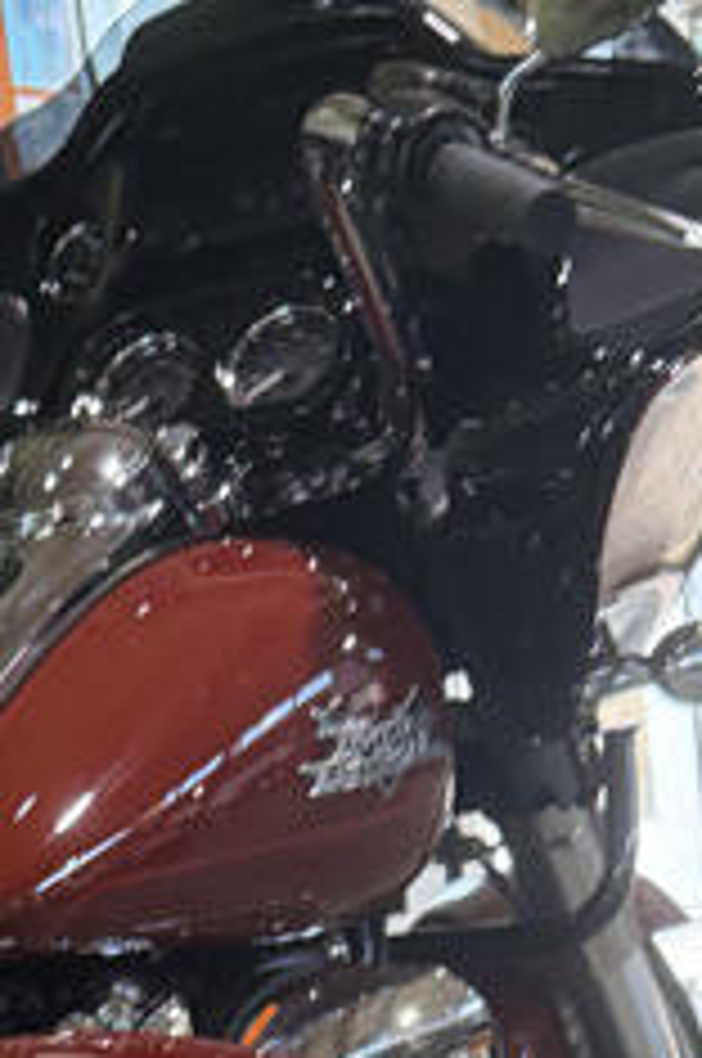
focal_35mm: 109
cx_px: 288
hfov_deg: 12.5
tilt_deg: -17.8
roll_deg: +10.1
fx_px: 3197
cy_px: 1765
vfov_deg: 16.4
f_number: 1.78
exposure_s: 1/120
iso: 320
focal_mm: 6.76
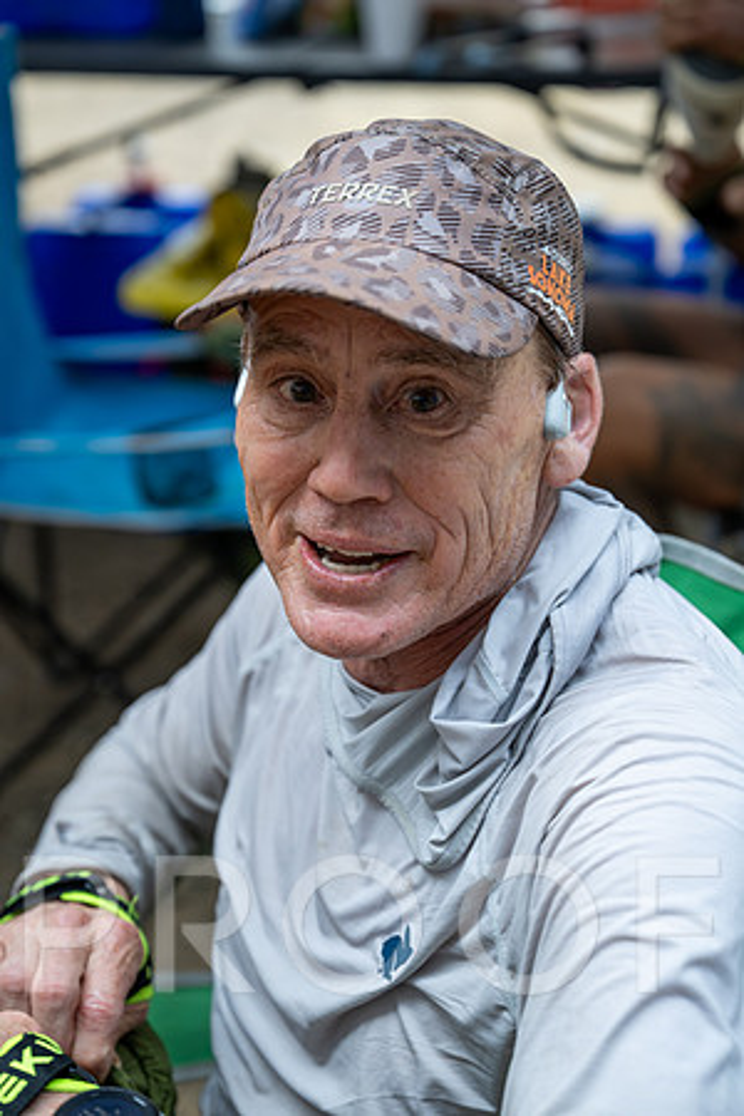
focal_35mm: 70
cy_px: 558
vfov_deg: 28.8
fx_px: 2170
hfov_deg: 19.5
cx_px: 372
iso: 1250
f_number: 4
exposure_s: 1/125
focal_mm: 70
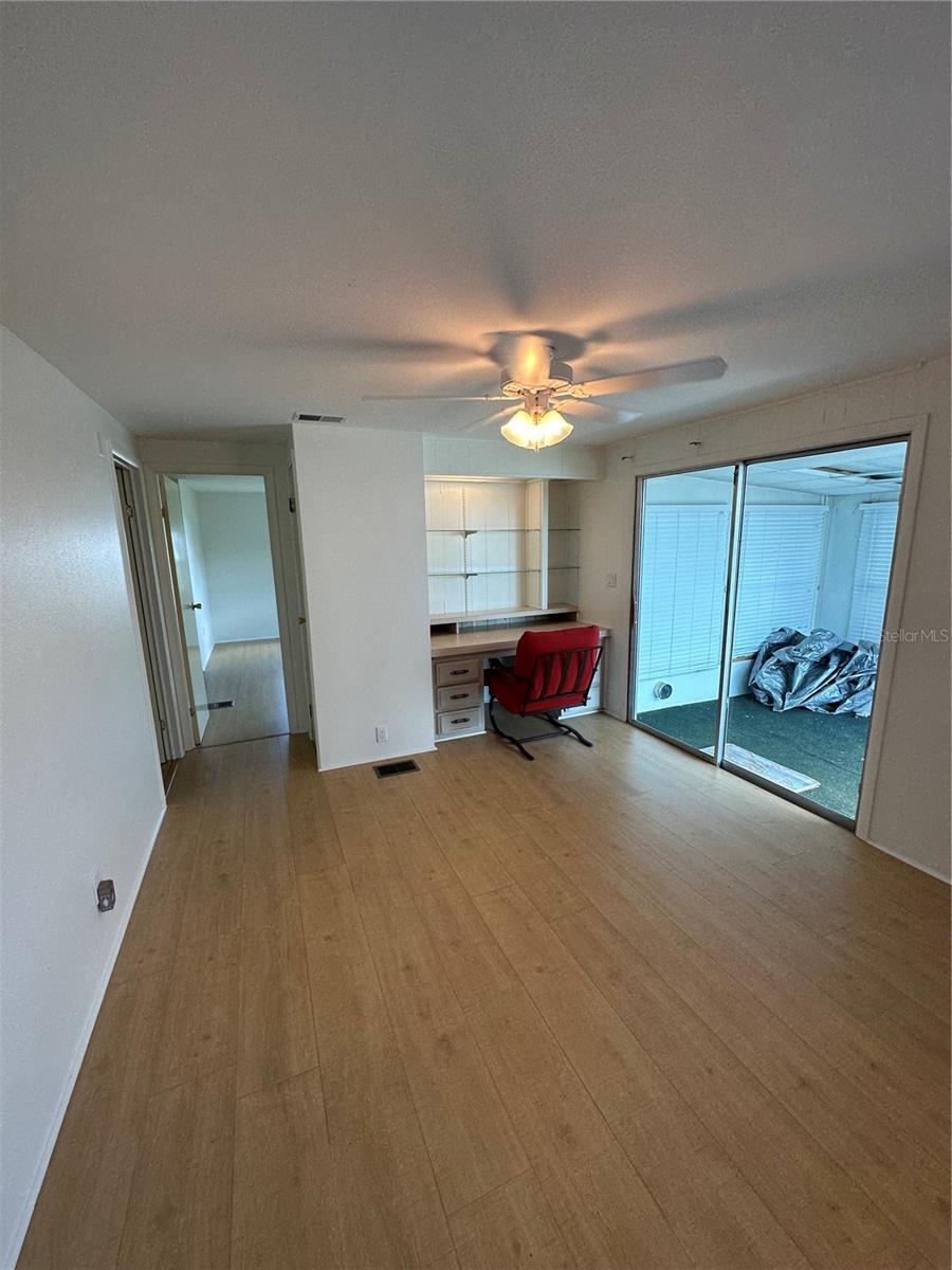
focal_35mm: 14
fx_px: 513
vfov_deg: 102.1
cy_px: 635
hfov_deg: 85.7
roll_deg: +3.2
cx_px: 476
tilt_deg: -10.9
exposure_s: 1/120
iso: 125
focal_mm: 2.22
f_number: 2.2
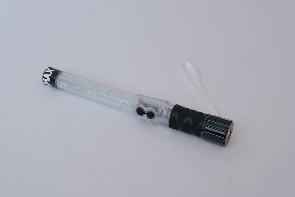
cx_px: 148
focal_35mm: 62
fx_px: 508
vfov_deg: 21.9
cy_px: 98
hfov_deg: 32.4
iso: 800
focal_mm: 62
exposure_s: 1/160
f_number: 10
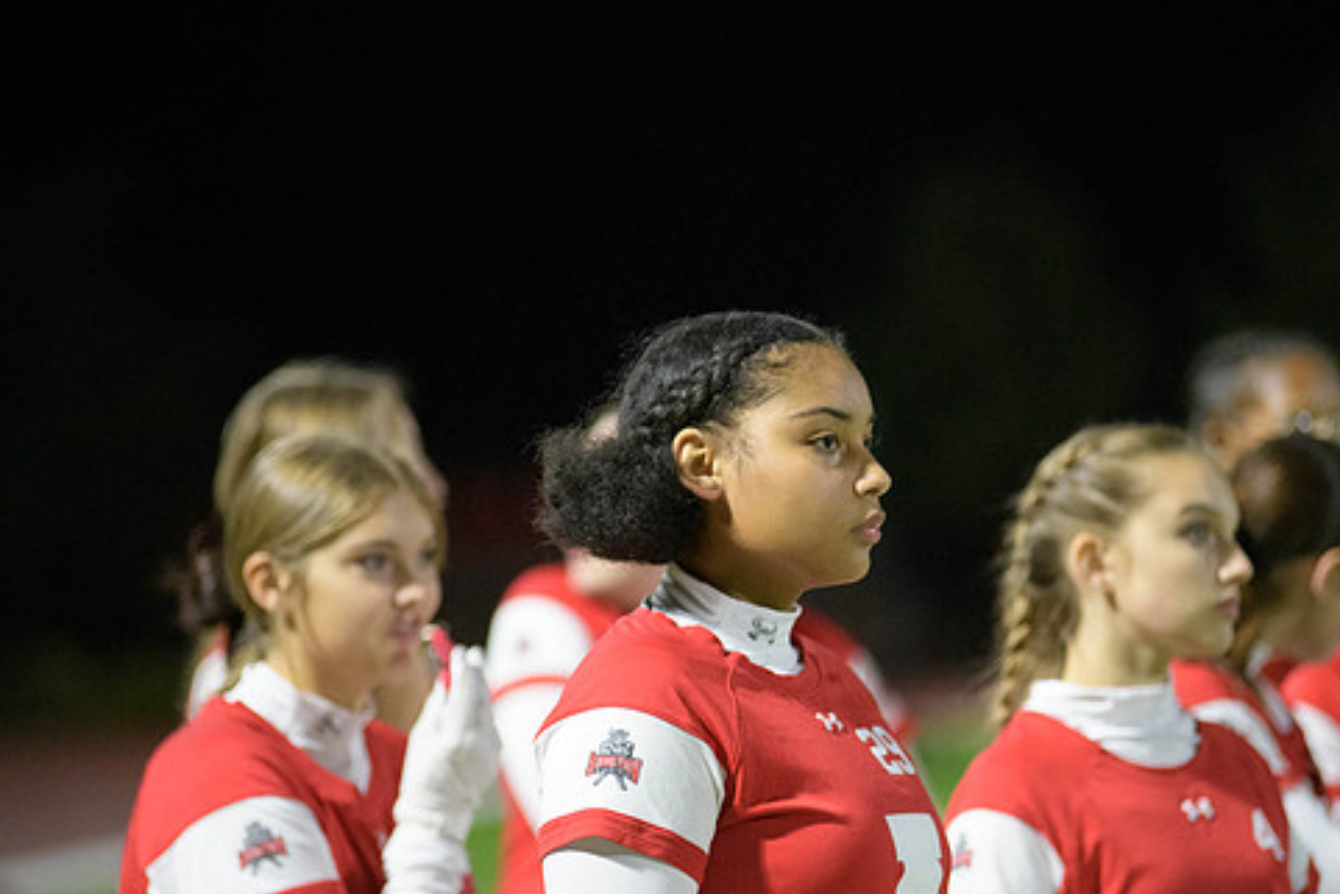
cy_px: 511
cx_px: 735
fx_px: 7409
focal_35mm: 199
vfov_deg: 6.9
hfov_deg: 10.3
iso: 7200
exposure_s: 1/640
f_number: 2.8
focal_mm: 165
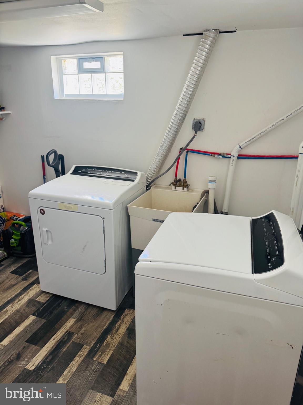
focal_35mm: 24
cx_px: 152
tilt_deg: -19.0
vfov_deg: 71.6
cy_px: 202
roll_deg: -0.5
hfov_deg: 56.8
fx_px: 280
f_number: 1.78
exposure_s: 1/100
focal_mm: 6.76
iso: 200
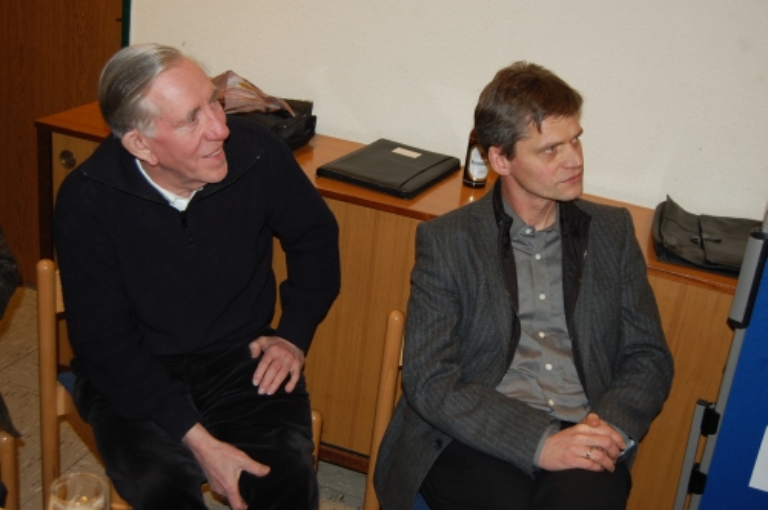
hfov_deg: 43.7
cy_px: 255
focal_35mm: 45
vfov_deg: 29.8
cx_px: 384
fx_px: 959
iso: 400
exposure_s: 1/60
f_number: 4.2
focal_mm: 30
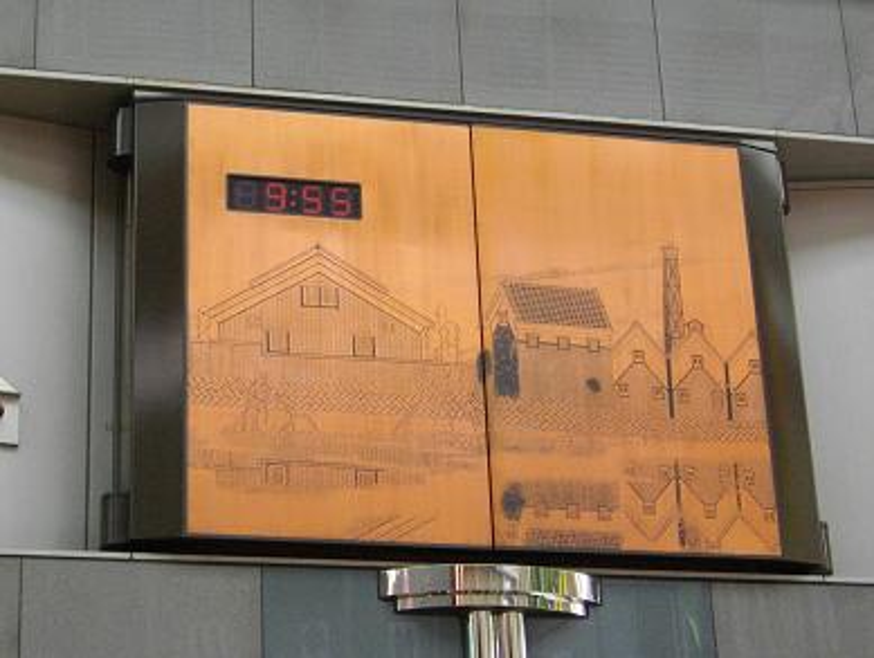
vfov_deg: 23.7
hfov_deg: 31.1
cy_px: 329
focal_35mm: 62
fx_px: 1568
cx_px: 437
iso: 400
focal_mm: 11
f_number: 4.1
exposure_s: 1/100
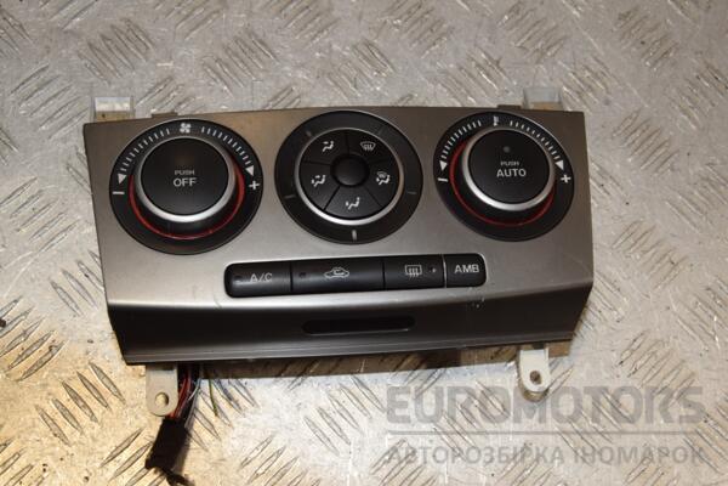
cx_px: 364
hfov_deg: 37.9
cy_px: 243
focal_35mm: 52
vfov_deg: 25.8
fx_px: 1062
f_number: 9
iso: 800
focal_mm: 35
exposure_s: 1/200
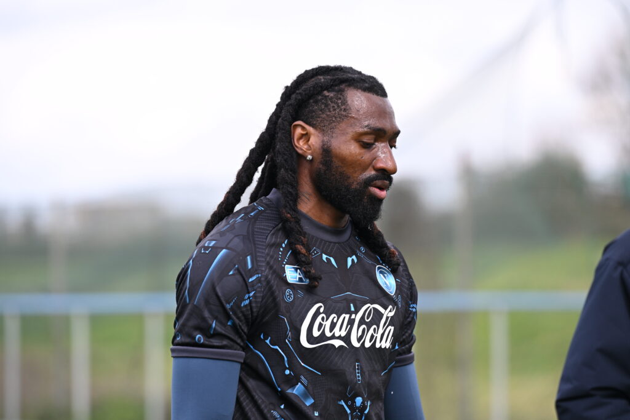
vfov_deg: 6.9
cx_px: 315
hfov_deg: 10.3
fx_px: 3500
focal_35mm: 200
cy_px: 210
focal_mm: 200
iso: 400
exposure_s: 1/1250
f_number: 4
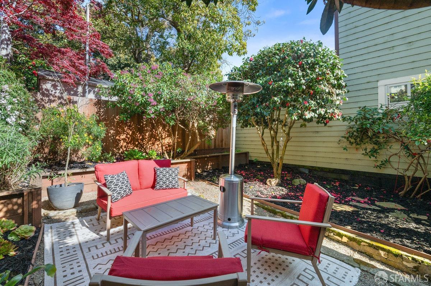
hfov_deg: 98.6
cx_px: 216
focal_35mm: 16
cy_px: 143
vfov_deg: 75.4
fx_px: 185
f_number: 9
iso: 400
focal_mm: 15.5
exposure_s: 1/320
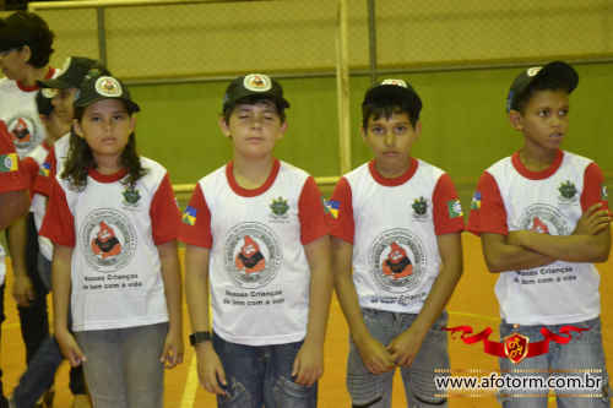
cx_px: 306
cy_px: 204
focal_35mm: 93
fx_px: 1583
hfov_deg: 21.9
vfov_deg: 14.7
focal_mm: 62
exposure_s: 1/60
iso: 2800
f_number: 5
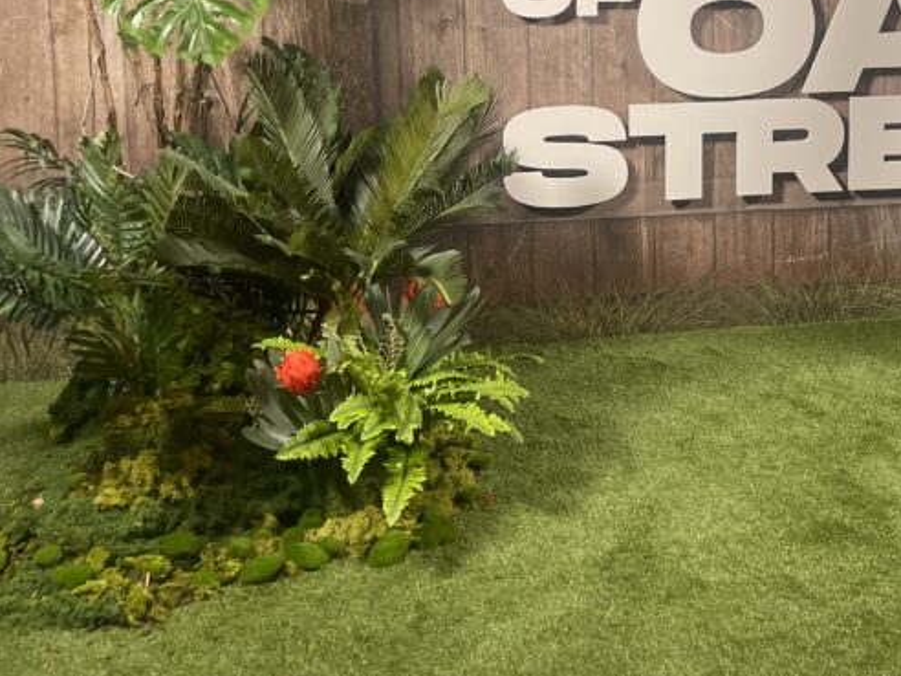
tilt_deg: -6.6
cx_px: 848
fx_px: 1353
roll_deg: +0.7
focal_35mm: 52
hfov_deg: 34.3
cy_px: 0
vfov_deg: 26.5
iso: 80
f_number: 1.6
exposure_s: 1/100
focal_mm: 5.1
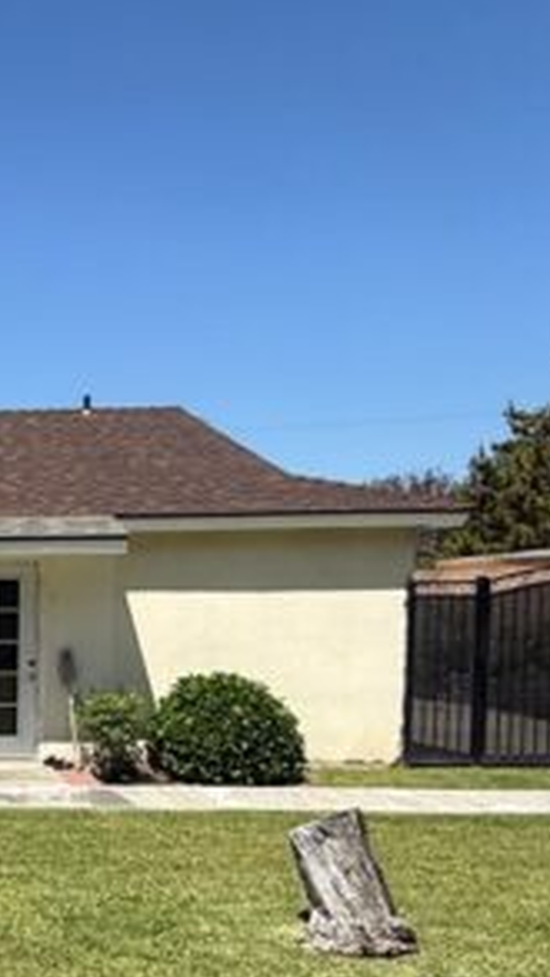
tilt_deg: -3.1
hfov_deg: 24.1
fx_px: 1036
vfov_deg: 49.4
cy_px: 667
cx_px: -250
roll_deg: +0.0
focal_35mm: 40
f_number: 2.2
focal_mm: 2.22
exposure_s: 1/2506
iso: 50
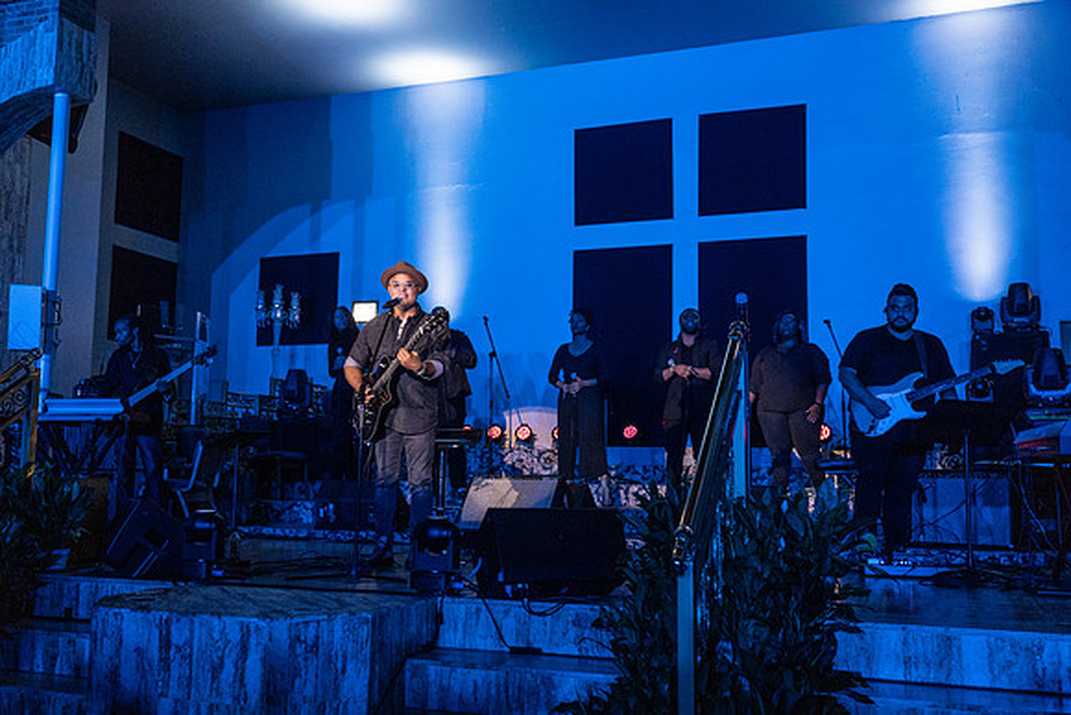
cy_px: 358
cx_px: 536
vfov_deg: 38.9
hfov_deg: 55.8
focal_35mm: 34
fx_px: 1012
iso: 6400
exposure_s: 1/320
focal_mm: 34
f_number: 4
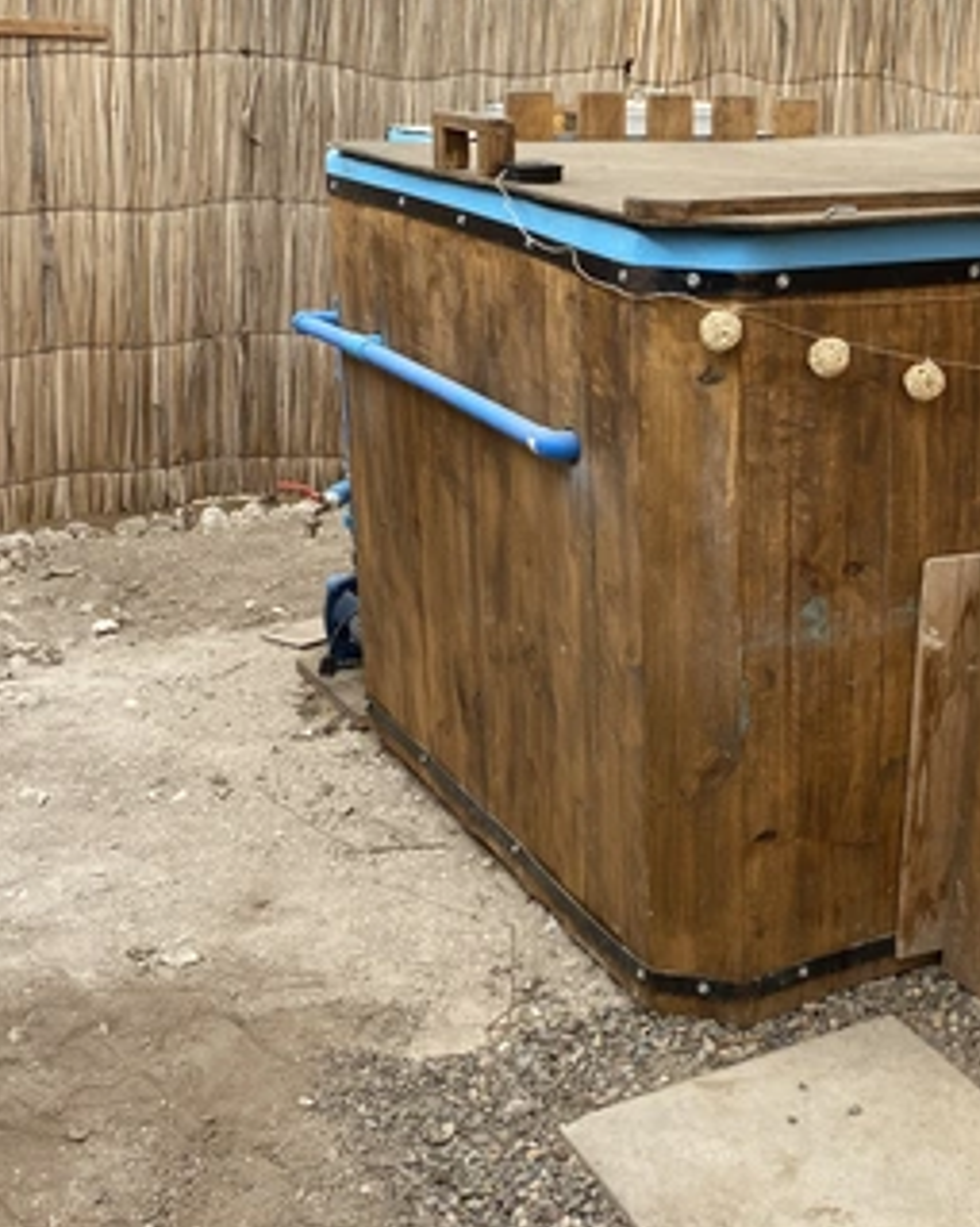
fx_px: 1270
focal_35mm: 35
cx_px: 811
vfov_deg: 51.5
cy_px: 615
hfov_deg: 40.2
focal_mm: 4.25
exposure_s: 1/1245
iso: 32
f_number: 1.8
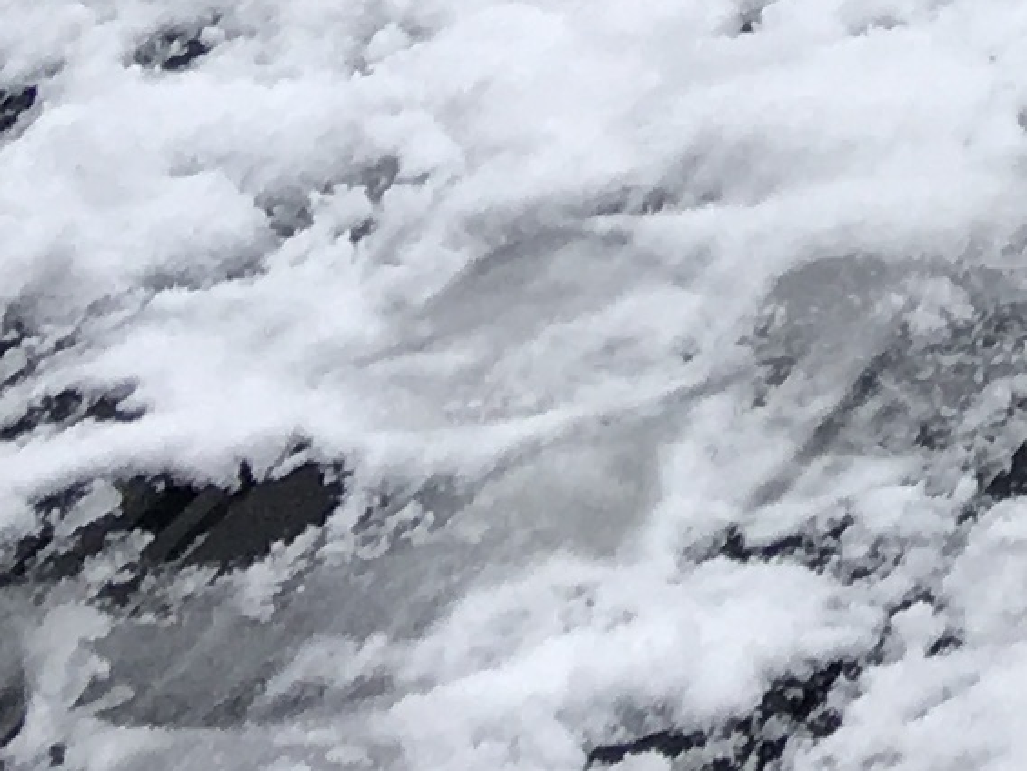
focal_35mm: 207
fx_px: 6143
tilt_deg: -9.2
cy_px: -1898
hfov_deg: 7.9
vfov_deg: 6.3
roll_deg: -1.6
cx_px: 3343
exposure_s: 1/394
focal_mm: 4.15
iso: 25
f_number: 2.2
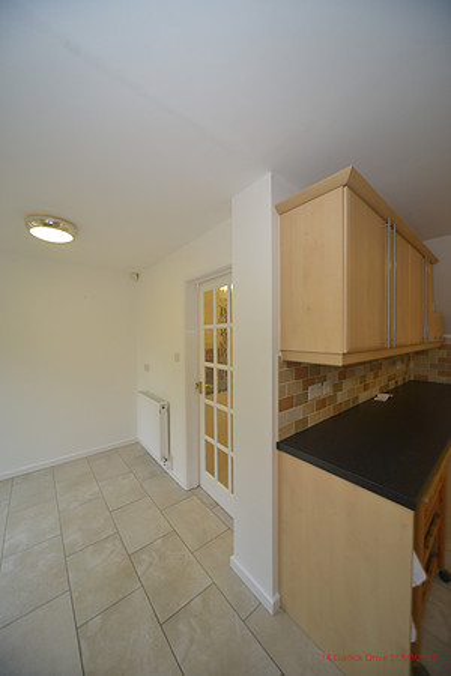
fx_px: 225
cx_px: 226
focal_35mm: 12
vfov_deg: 112.6
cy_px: 338
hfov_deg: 90.0
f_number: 5.6
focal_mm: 12
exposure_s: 1/30
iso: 450
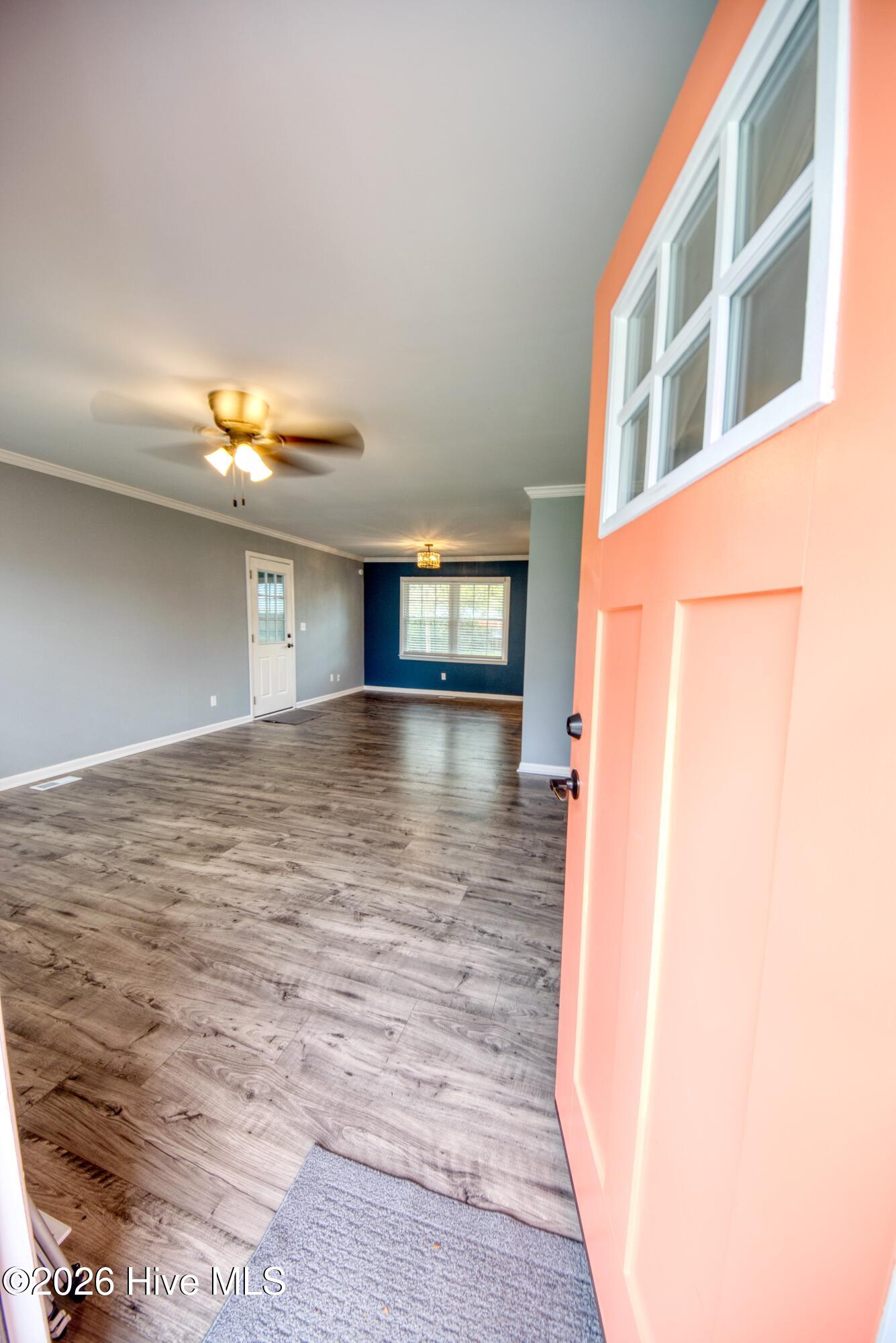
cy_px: 672
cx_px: 448
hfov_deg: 90.1
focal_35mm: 12
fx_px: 448
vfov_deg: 112.6
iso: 200
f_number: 9
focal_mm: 8
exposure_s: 1/10
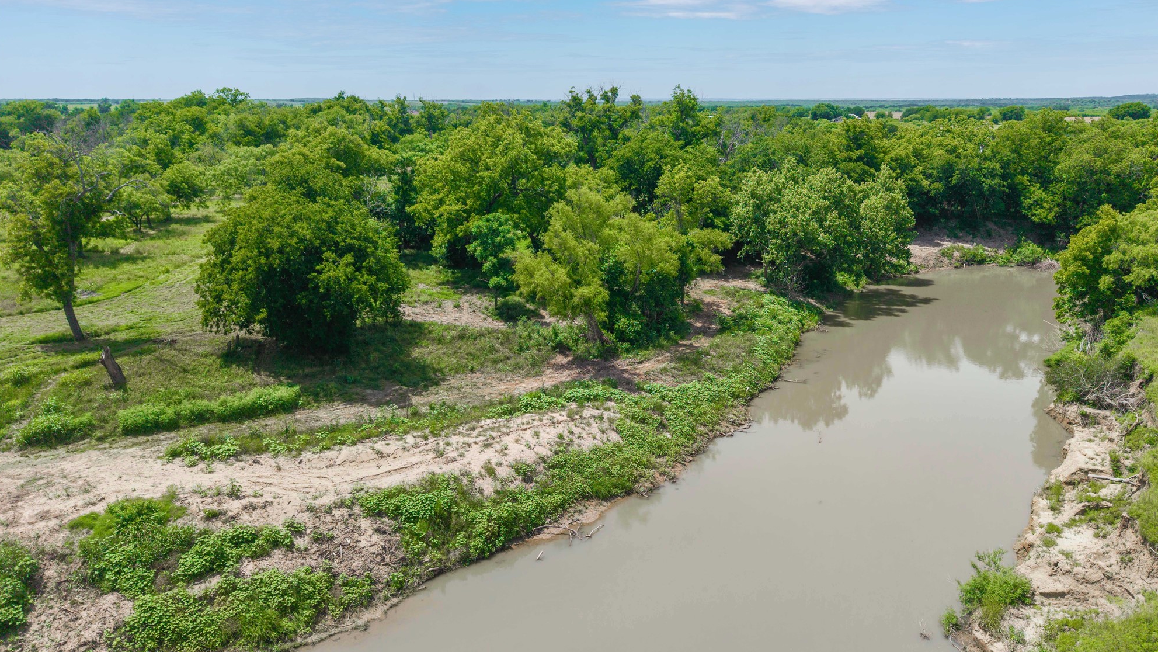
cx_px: 592
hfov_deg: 69.8
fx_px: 829
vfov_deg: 42.9
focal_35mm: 27
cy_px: 334
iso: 200
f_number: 1.8
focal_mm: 8.67
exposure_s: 1/5000
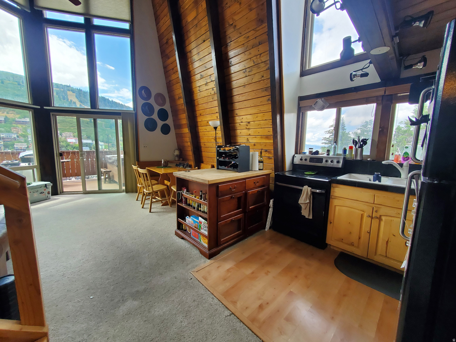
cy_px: 171
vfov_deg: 89.9
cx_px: 228
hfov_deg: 106.2
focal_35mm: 13
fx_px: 171
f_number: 2.2
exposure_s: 1/120
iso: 100
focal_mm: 1.8
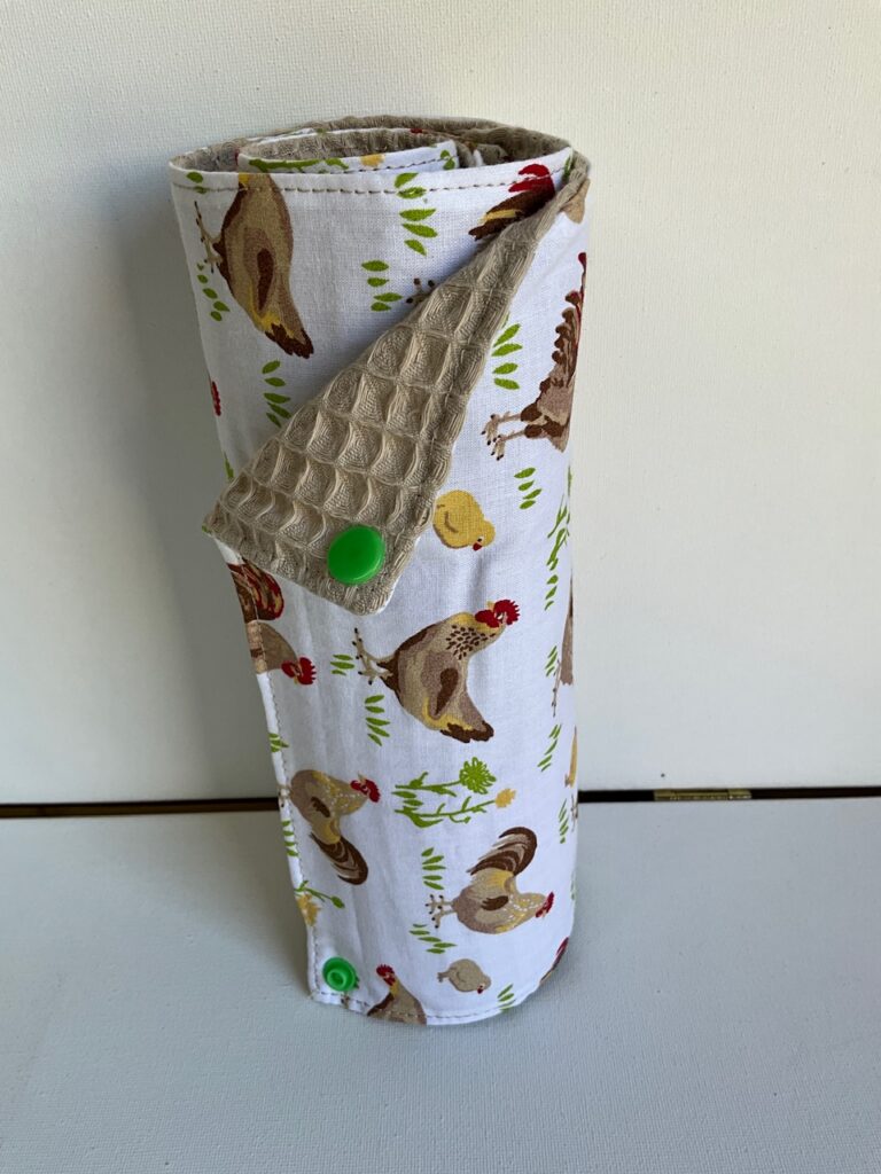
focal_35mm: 29
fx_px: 984
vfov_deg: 61.7
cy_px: 587
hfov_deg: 48.2
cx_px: 440
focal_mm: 3
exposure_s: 1/119
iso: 16
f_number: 1.8
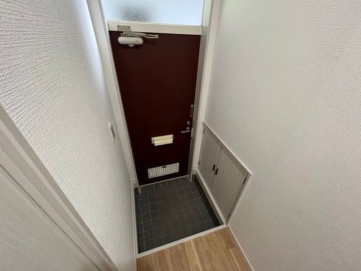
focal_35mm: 13
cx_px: 180
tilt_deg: -35.9
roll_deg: -1.9
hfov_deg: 106.2
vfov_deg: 89.9
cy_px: 136
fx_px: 136
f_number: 1.8
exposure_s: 1/60
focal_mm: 1.57
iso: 500
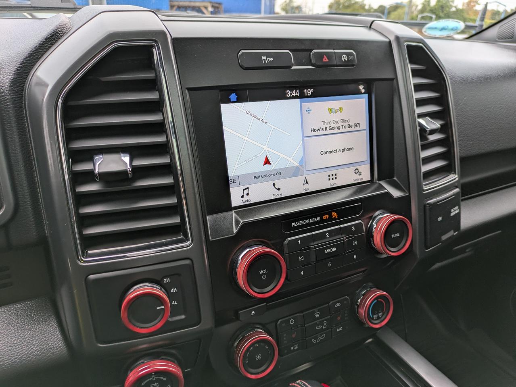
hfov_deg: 69.4
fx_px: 373
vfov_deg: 54.9
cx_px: 258
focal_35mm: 25
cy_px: 194
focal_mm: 5.43
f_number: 1.89
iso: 53
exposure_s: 1/100
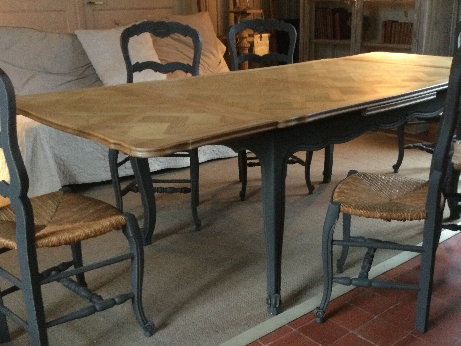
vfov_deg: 34.3
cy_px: 197
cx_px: 258
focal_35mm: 42
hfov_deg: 44.7
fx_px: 559
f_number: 2.4
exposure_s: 1/17
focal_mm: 3.3
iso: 400
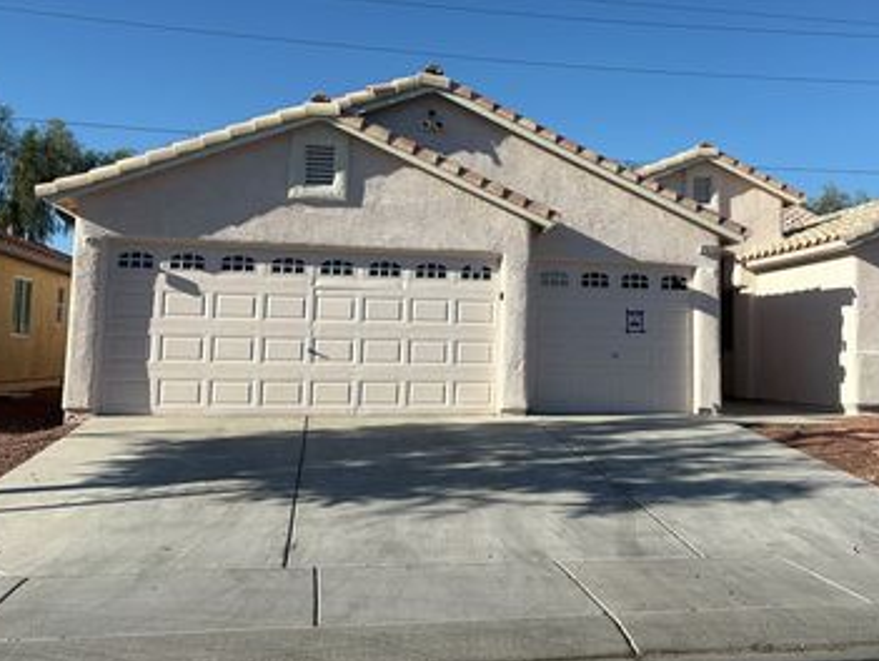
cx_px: 551
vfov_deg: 38.6
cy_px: 267
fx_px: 941
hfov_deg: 49.6
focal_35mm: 37
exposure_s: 1/4065
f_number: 1.6
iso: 50
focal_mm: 5.96
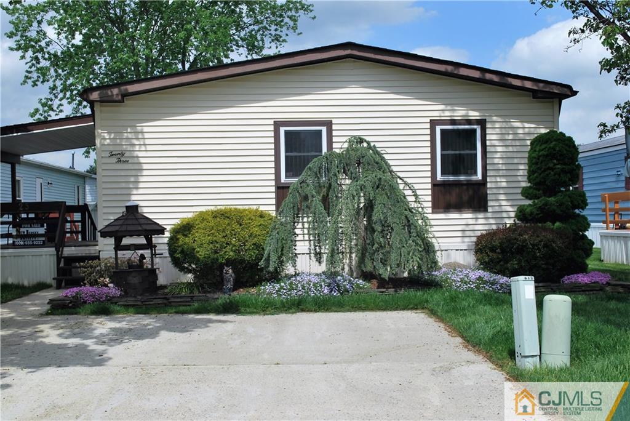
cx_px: 315
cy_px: 210
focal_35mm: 45
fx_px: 788
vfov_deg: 29.9
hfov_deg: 43.6
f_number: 9
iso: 100
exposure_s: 1/320
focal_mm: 30
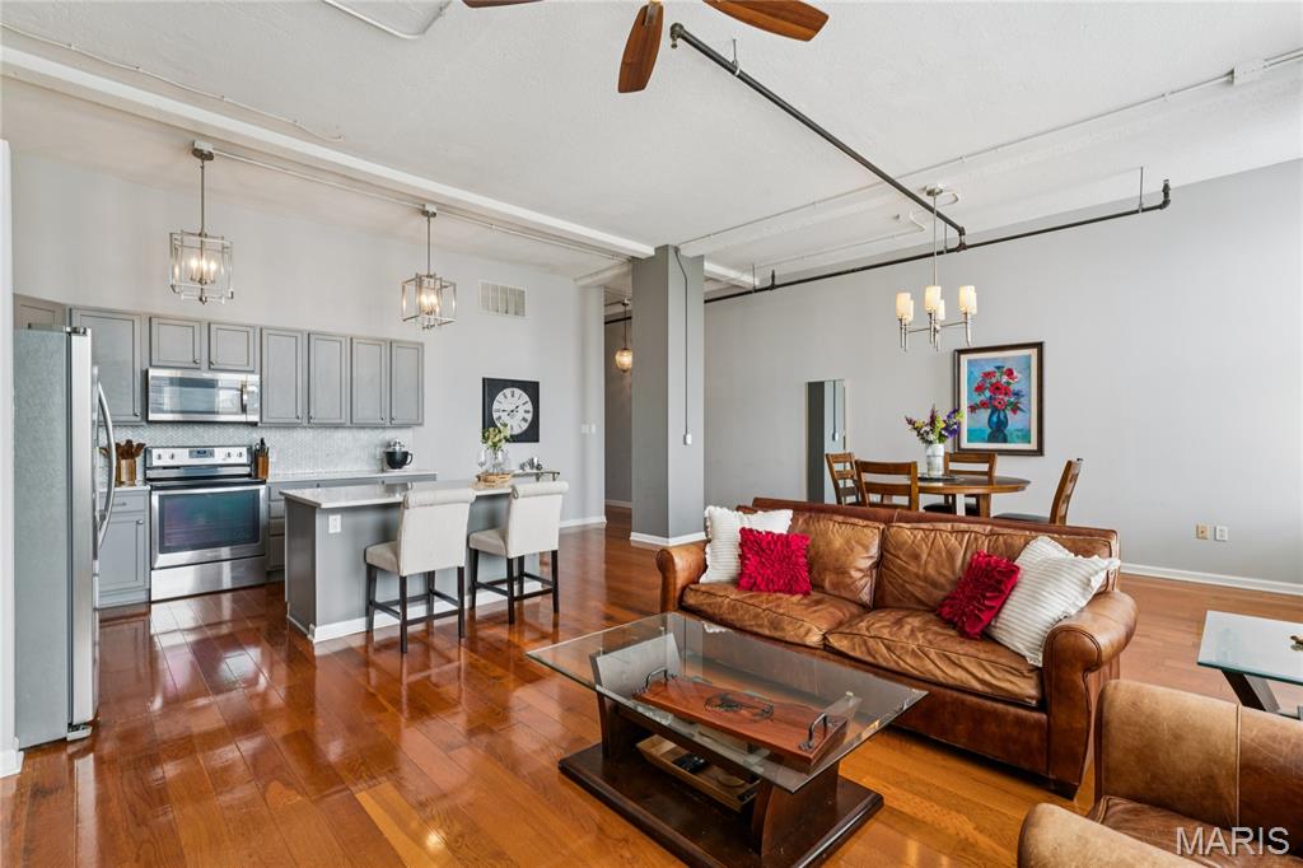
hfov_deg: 96.0
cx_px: 652
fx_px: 586
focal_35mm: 16
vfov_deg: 73.0
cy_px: 434
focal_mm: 16.2
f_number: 13
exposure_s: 1/6
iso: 200
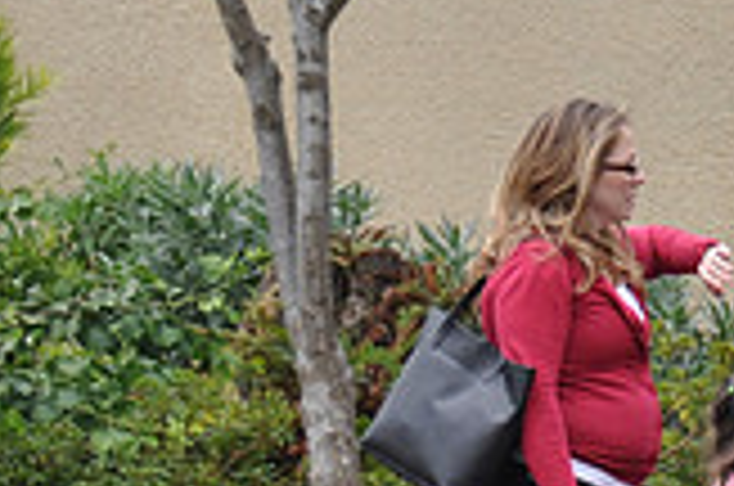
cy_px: 511
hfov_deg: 3.7
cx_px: 1247
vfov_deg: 2.4
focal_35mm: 560
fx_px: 11391
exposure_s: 1/400
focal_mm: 105
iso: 320
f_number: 5.6
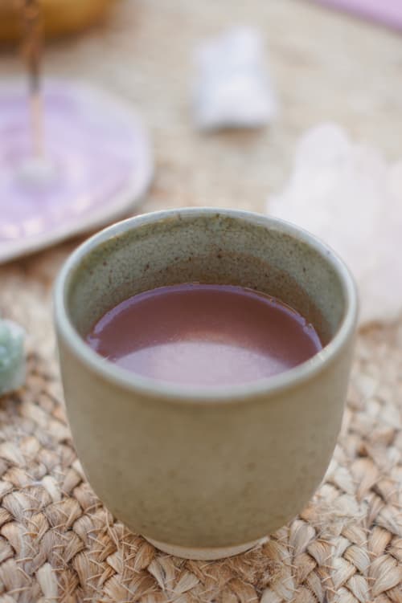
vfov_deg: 27.0
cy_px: 302
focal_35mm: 75
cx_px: 201
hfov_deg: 18.2
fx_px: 1257
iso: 100
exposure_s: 1/250
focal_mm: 50
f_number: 2.2
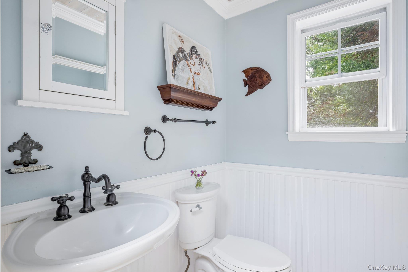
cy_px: 136
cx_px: 204
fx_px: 210
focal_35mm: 18
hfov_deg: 88.4
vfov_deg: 65.9
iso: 250
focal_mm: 18.5
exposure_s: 1/10
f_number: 9
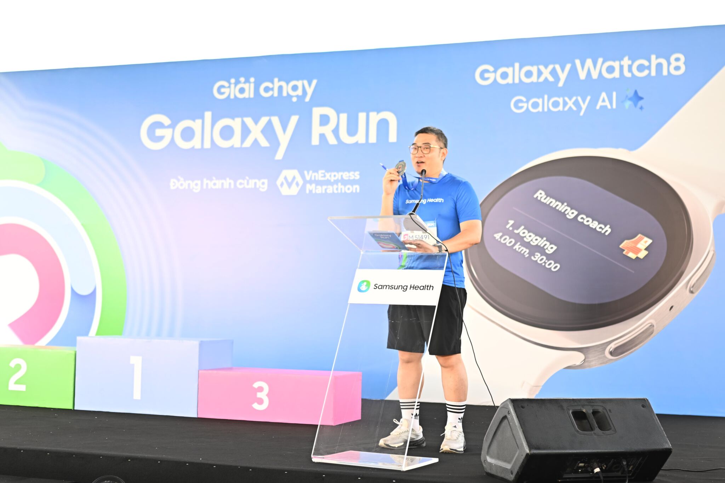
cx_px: 362
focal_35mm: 52
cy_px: 242
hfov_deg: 38.2
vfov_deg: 26.0
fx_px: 1047
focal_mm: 35
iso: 50
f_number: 2.2
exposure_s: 1/200
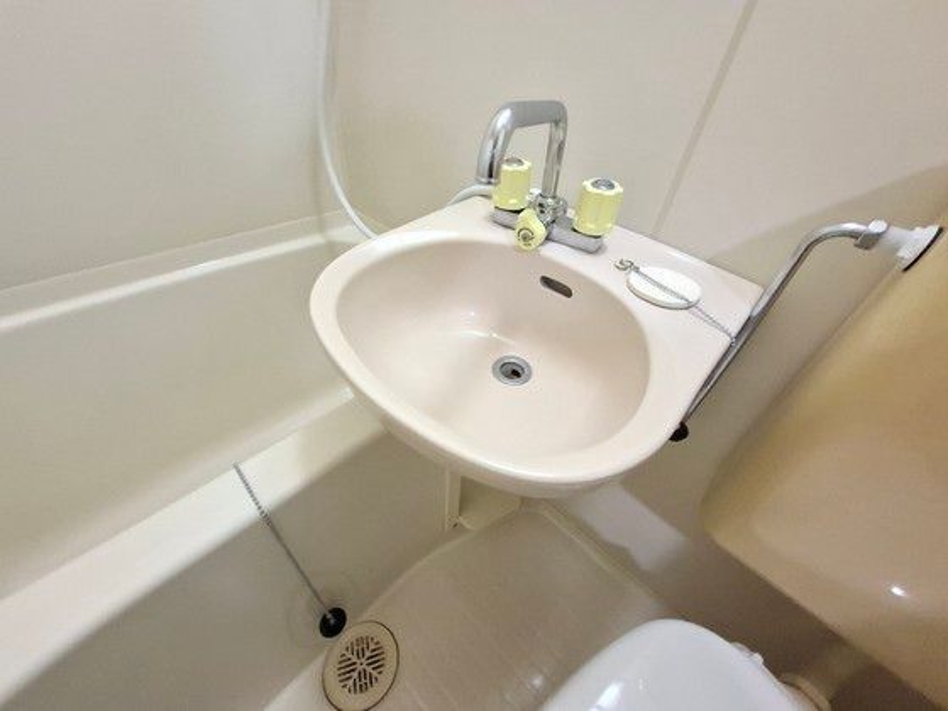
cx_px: 474
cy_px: 356
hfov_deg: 106.2
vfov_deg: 89.9
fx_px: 356
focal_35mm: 13
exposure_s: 1/25
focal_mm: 1.74
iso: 400
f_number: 2.2
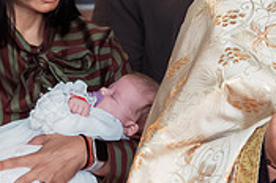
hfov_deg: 10.5
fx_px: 1500
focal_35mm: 196
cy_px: 45
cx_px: 138
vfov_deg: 7.0
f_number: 3.5
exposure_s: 1/125
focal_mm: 55
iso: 4000
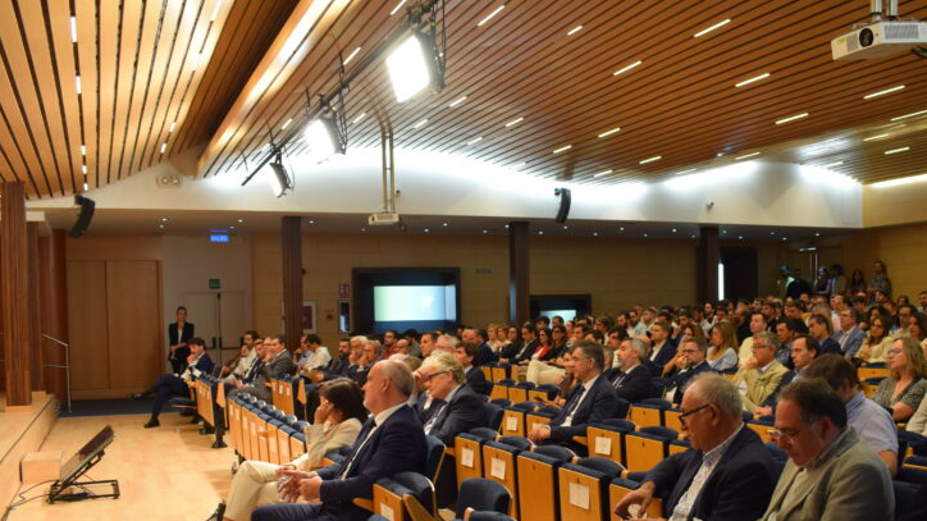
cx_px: 575
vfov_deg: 29.4
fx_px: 983
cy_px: 367
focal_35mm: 40
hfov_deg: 50.0
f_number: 4
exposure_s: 1/60
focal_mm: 18
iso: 560
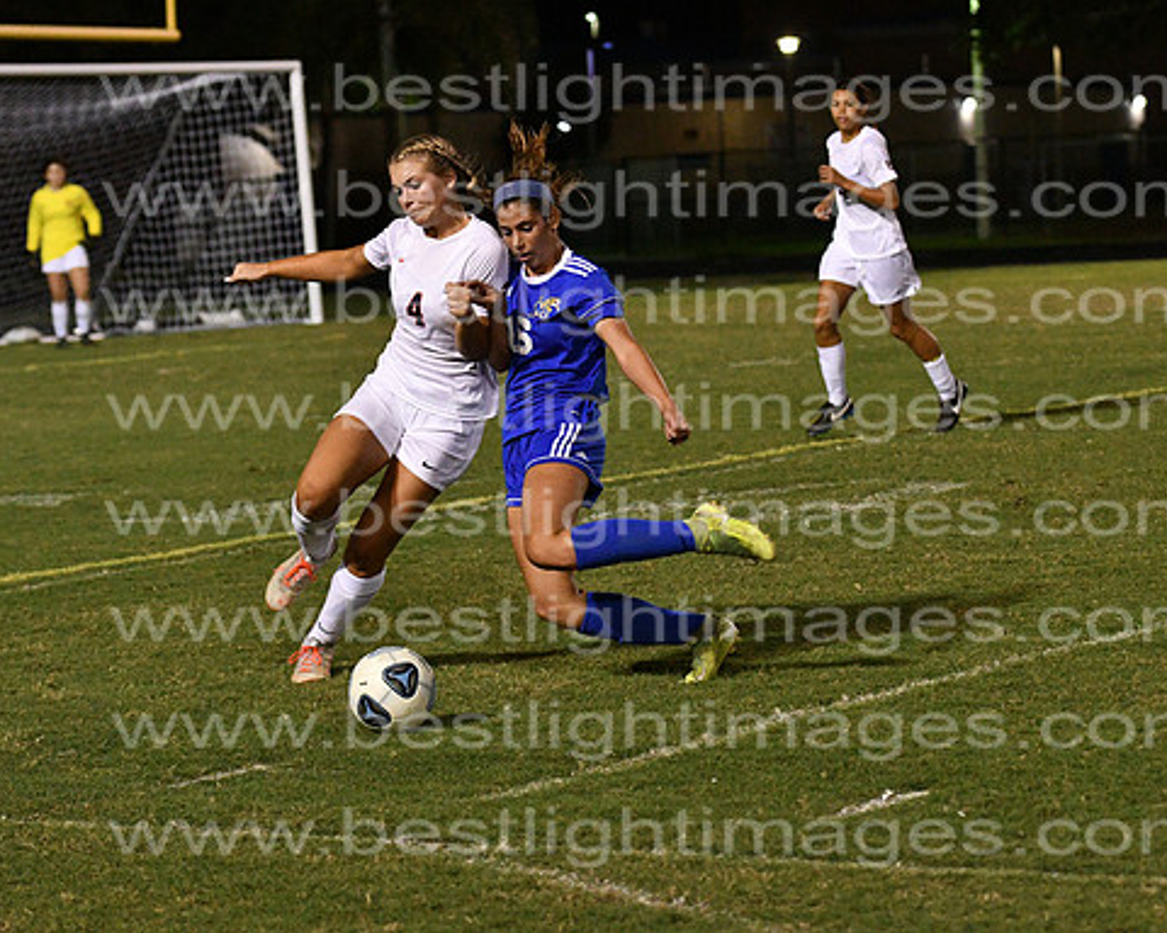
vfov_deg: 11.4
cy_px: 465
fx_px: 4697
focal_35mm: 136
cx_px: 661
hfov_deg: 14.2
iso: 8000
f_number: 4
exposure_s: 1/800
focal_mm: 80
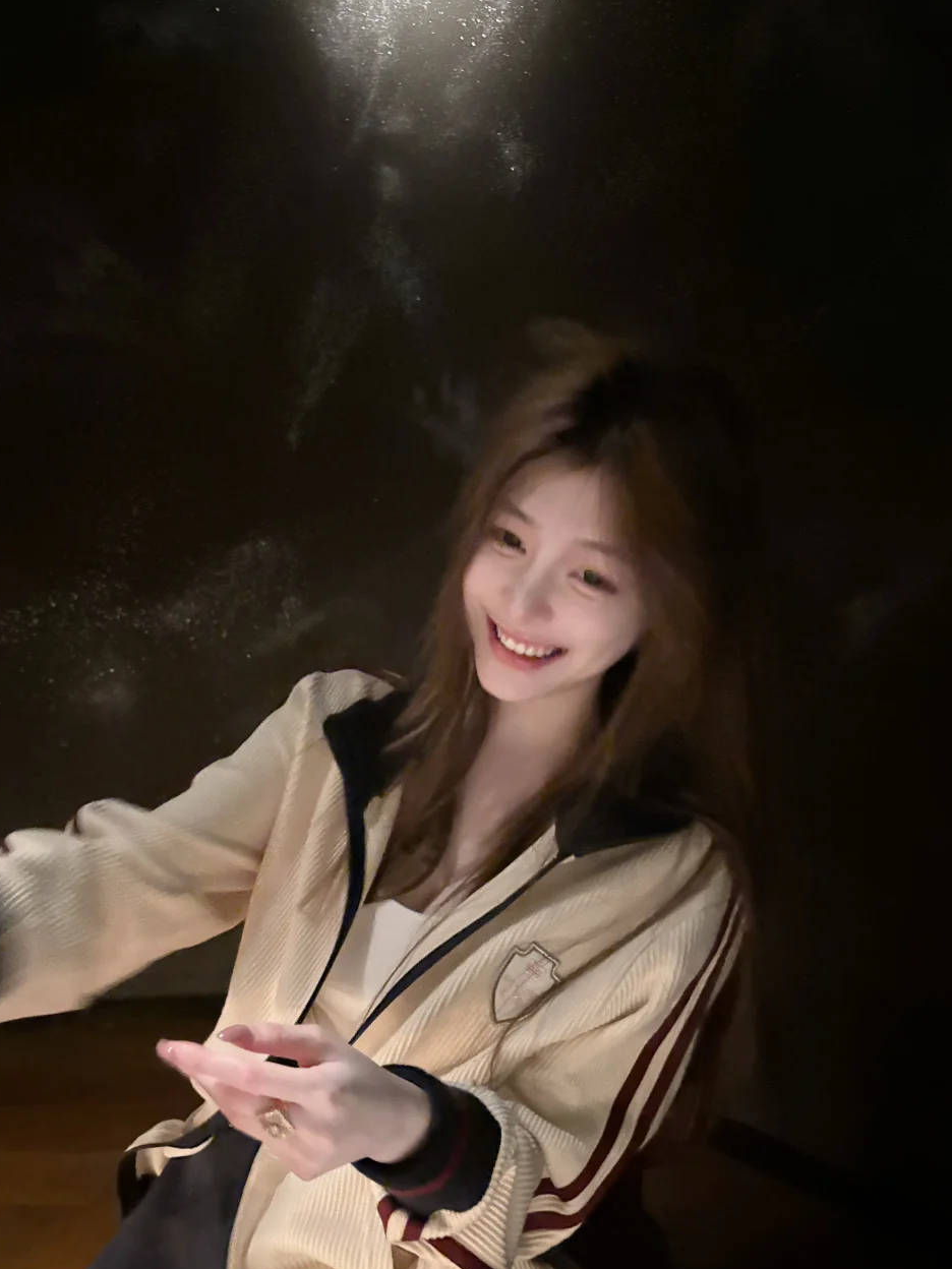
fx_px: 1100
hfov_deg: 46.8
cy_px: 714
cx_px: 436
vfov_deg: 59.8
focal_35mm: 30
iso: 4000
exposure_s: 1/15
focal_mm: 5.96
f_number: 1.6
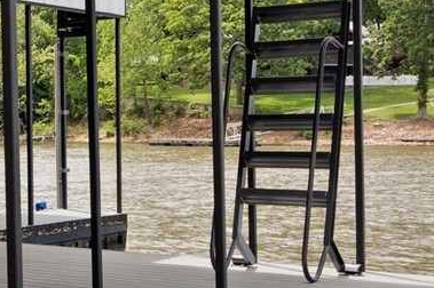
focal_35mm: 86
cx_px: -176
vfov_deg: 15.9
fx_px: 1036
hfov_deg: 20.8
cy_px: 142
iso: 200
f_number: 8
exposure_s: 1/125
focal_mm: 16
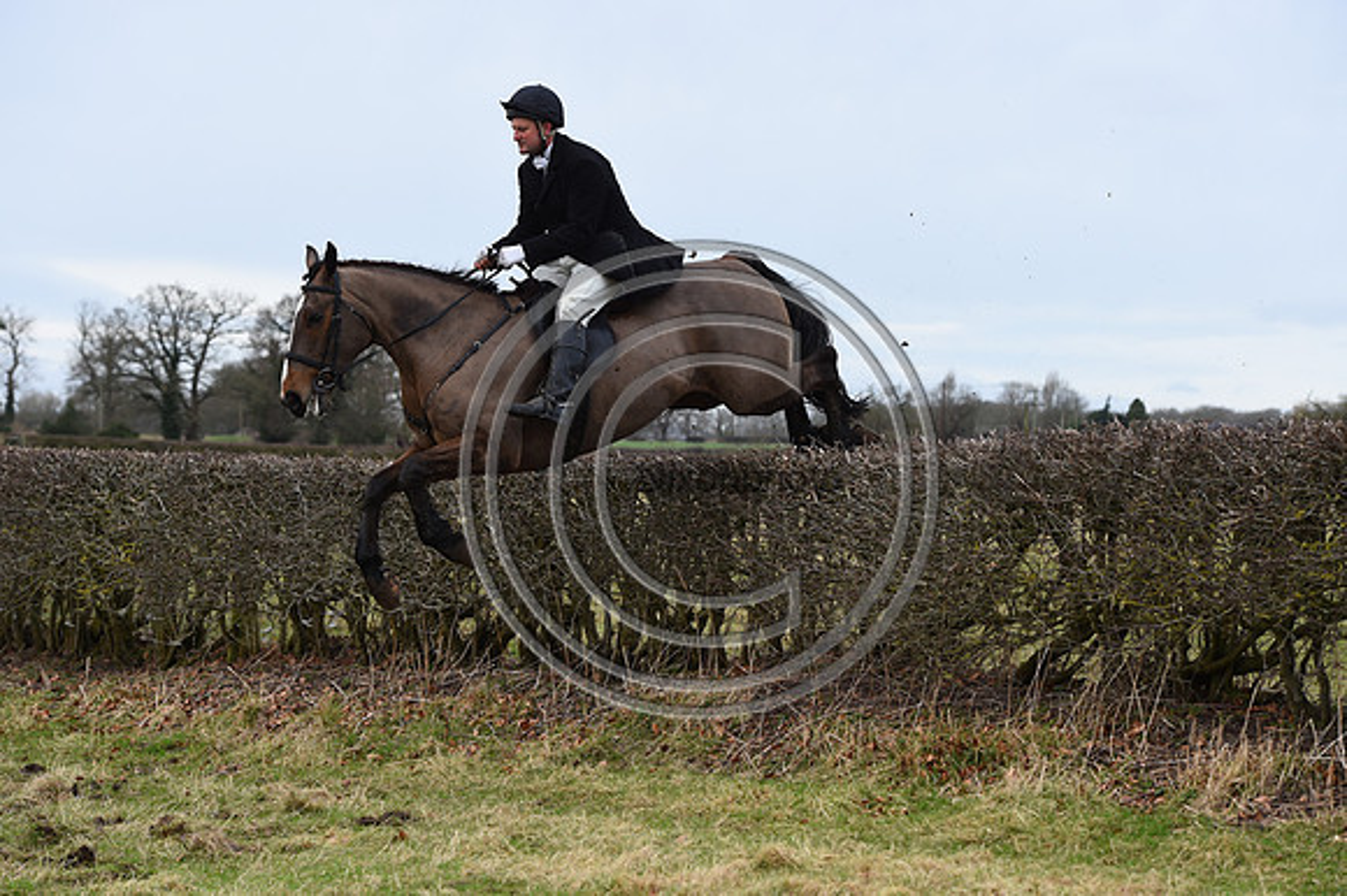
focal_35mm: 100
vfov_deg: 13.7
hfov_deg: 20.4
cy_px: 448
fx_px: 3739
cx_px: 674
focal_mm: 100
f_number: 5.6
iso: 900
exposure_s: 1/1250
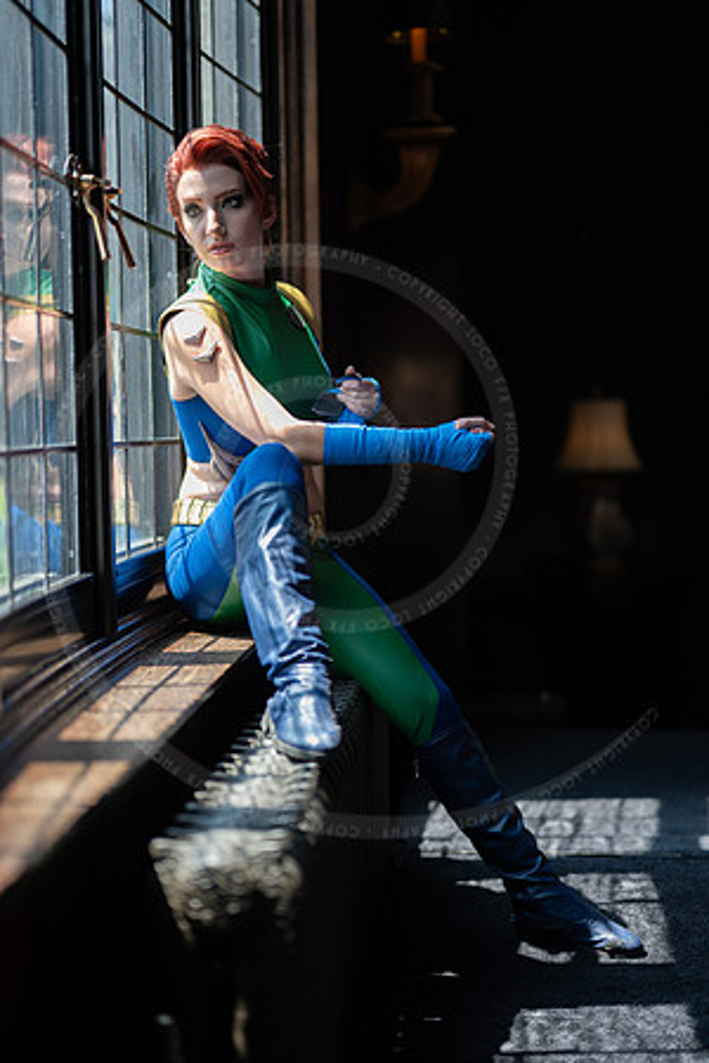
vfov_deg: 39.6
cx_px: 354
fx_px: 1477
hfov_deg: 27.0
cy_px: 532
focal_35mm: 50
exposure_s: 1/800
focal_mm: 50
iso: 125
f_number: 1.2
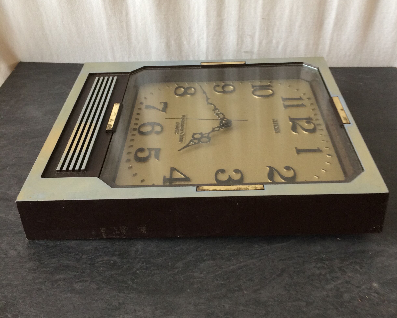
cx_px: 199
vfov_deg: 39.2
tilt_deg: -39.4
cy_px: 164
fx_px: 447
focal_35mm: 38
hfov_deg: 47.9
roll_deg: -3.0
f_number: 2.2
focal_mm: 4.15
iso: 100
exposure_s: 1/33
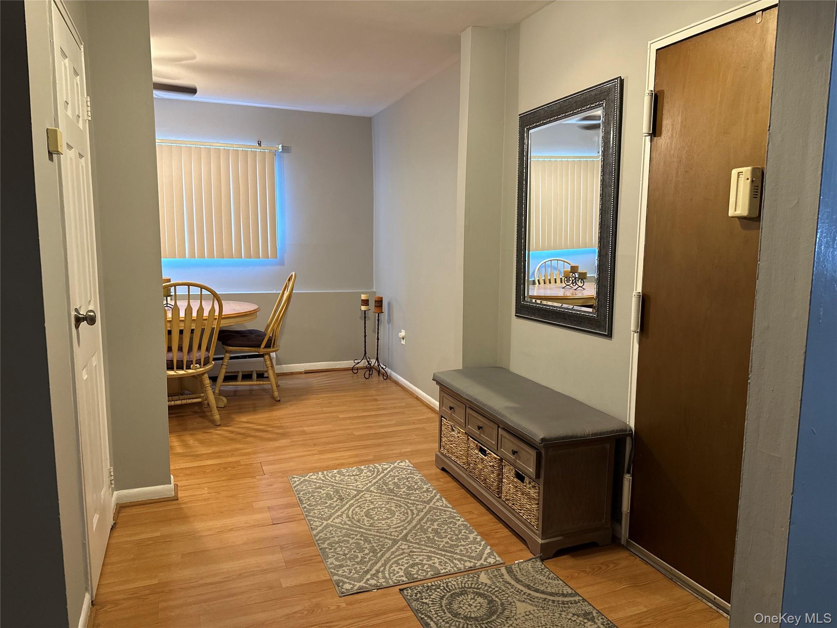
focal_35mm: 24
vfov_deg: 56.8
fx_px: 580
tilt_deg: -8.0
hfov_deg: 71.6
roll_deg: -1.4
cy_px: 314
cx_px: 418
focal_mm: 6.86
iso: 320
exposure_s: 1/60
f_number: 1.78
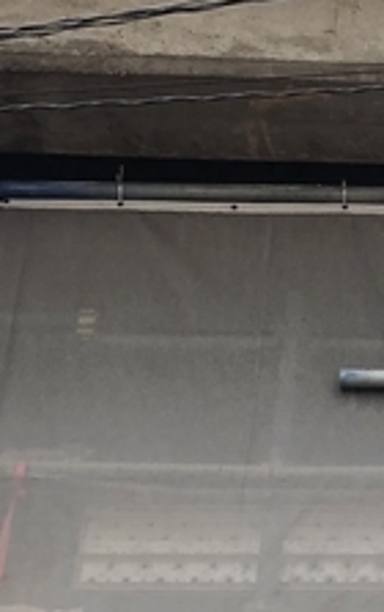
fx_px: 2270
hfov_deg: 9.1
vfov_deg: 15.3
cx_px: 776
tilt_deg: +37.7
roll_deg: +4.4
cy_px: 288
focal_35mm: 136
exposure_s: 1/302
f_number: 1.8
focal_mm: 3.99
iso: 20
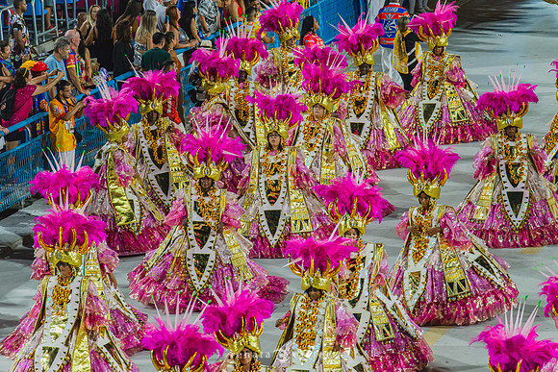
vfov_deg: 6.2
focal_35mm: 220
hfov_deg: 9.4
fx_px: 3411
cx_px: 279
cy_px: 186
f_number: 5.6
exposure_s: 1/320
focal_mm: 220
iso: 1600
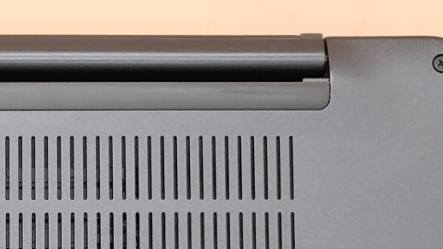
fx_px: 1174
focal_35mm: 100
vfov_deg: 11.4
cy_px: 411
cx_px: -103
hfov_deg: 19.9
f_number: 1.8
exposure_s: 1/120
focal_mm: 4.36
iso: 100
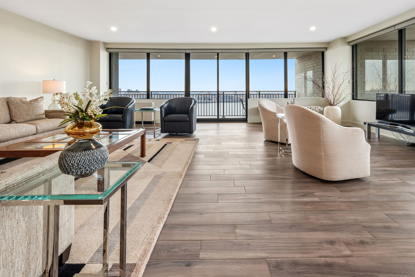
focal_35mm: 17
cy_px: 87
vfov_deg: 68.0
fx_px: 196
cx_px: 224
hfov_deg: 93.1
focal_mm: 8
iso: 160
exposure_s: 1/13
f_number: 8
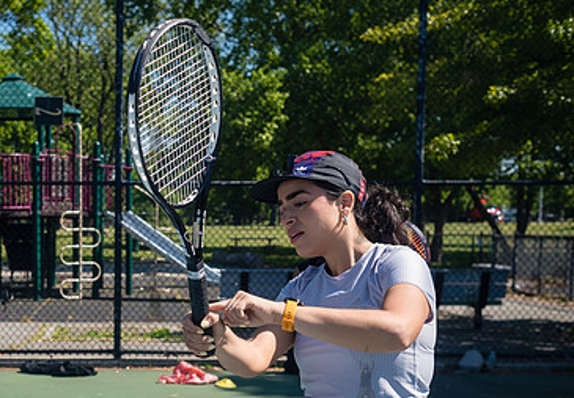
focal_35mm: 66
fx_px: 1065
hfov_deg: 29.3
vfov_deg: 20.9
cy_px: 330
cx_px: 91
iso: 200
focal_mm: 35
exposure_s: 1/1250
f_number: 4.5
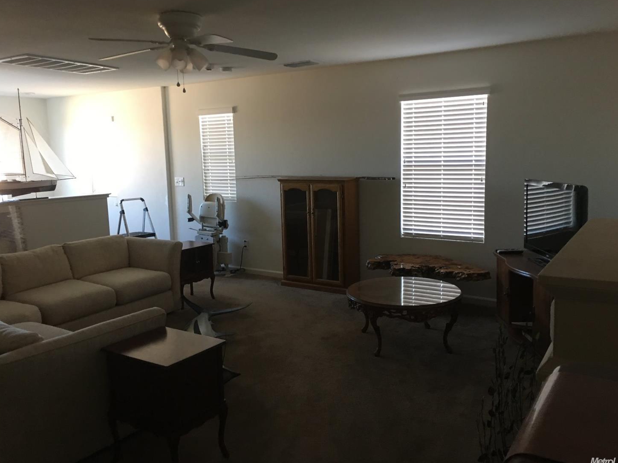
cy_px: 227
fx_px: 536
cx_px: 313
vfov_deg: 46.8
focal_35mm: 30
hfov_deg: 60.0
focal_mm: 4.15
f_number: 2.2
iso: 50
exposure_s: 1/15
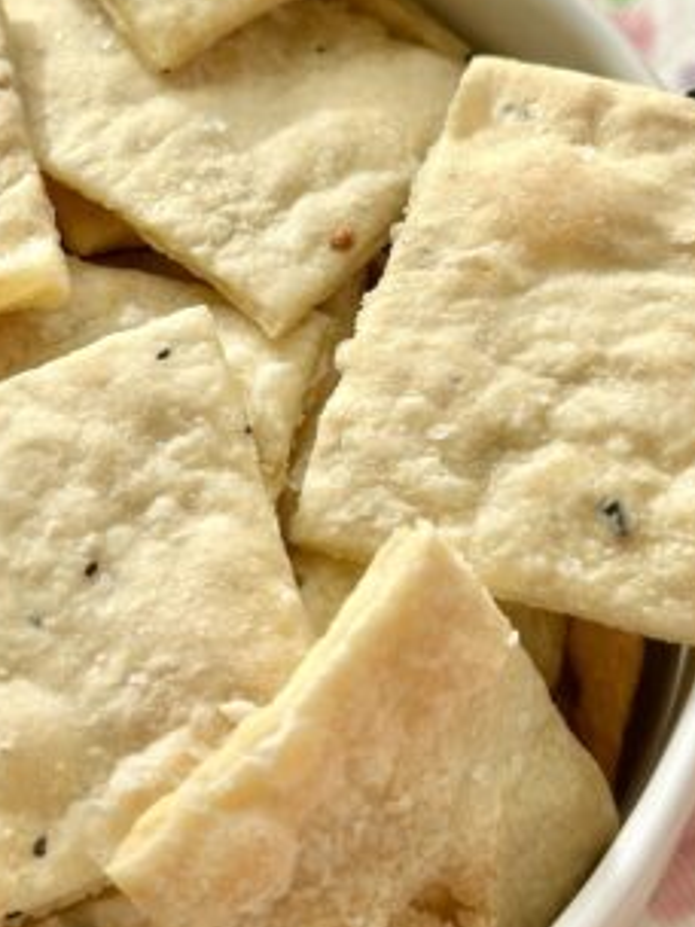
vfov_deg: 24.5
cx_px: 337
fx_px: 2115
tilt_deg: -61.6
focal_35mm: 79
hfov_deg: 18.7
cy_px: 274
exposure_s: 1/1639
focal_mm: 6.86
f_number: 1.78
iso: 80
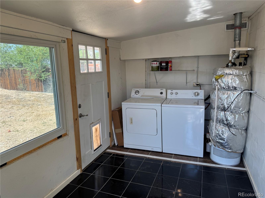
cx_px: 132
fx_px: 184
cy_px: 99
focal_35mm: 24
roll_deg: +0.3
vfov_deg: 56.8
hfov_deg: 71.6
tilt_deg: -11.1
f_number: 1.78
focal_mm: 6.76
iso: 80
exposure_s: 1/269
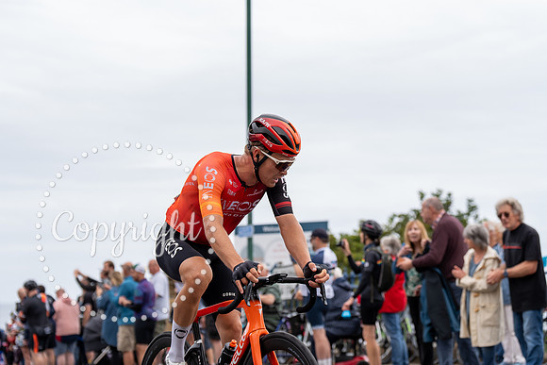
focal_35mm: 79
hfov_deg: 25.7
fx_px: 1201
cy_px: 182
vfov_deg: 17.3
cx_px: 274
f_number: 3.5
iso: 320
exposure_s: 1/1000
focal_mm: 79
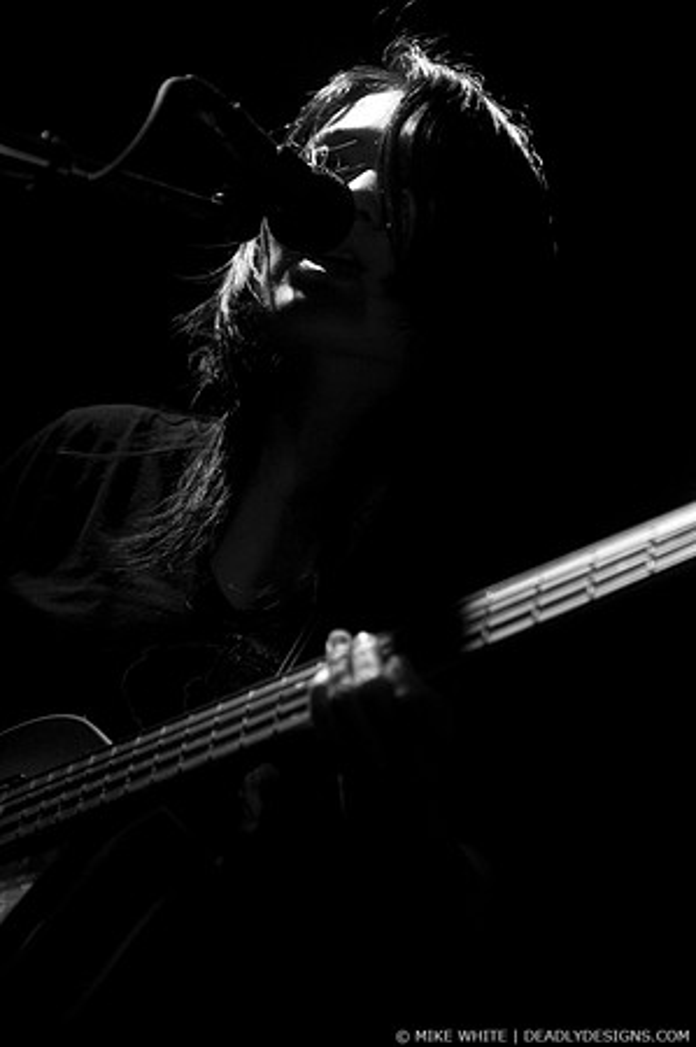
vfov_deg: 19.5
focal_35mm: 105
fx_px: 3052
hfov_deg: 13.0
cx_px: 348
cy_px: 524
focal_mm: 70
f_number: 2.8
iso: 800
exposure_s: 1/100
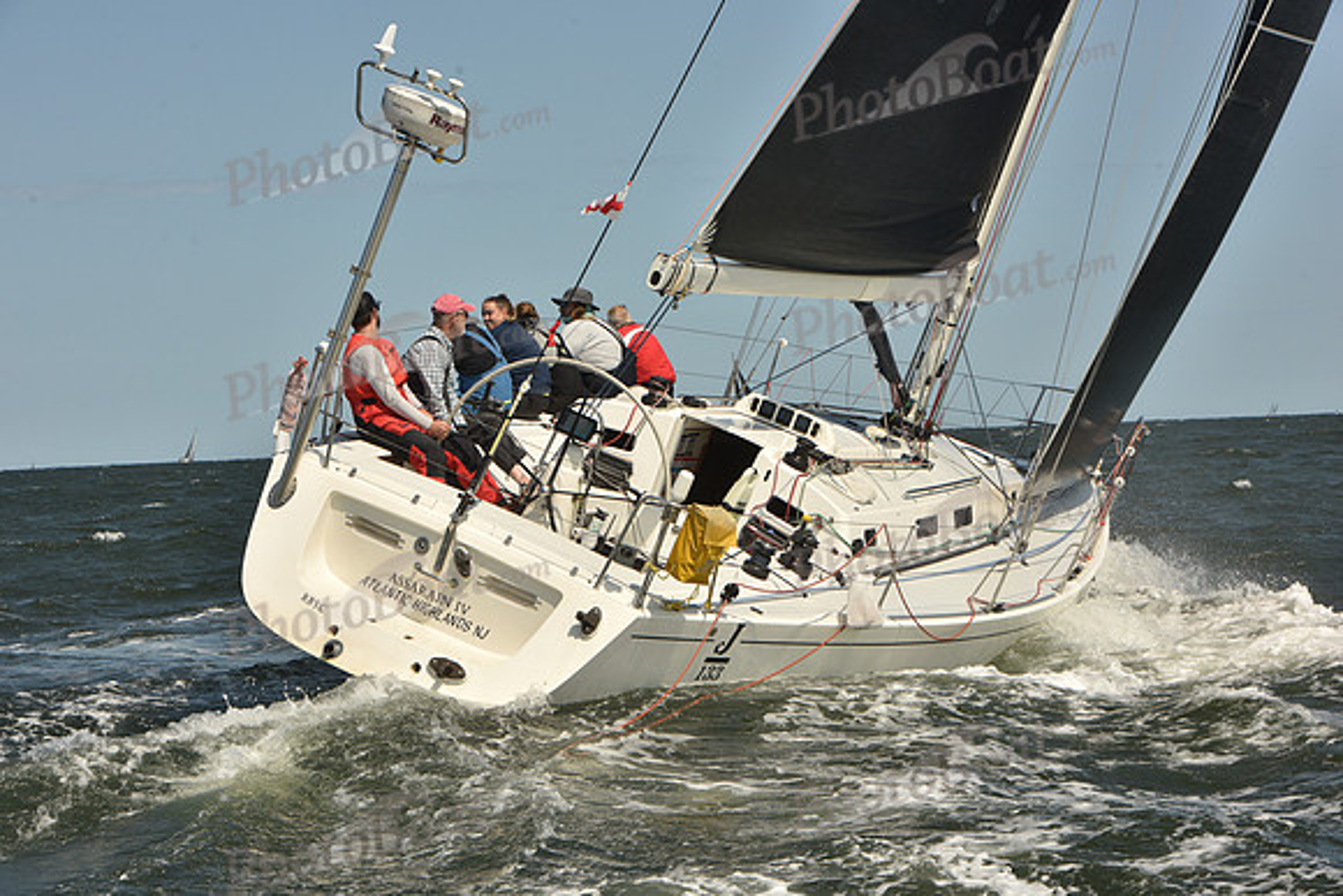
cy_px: 448
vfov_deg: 13.7
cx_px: 672
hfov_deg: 20.4
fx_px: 3731
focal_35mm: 100
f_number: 11
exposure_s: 1/800
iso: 250
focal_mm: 100
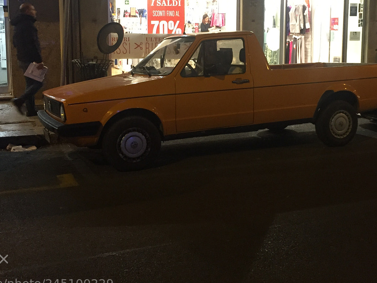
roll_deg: -1.1
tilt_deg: -7.9
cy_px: 84
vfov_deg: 30.5
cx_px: 219
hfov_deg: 40.3
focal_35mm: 47
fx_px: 512
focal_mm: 4.15
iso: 250
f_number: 2.2
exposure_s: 1/33
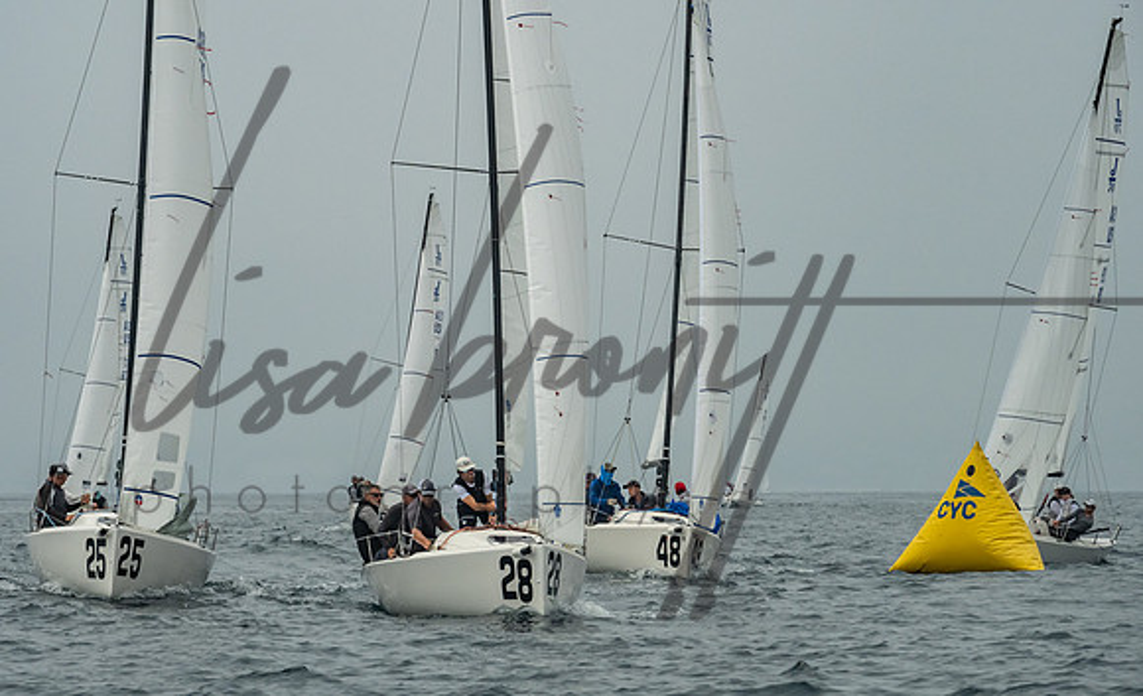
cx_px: 459
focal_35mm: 176
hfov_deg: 12.0
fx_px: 5443
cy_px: 308
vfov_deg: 7.3
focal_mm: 135
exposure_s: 1/3200
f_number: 9
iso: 800
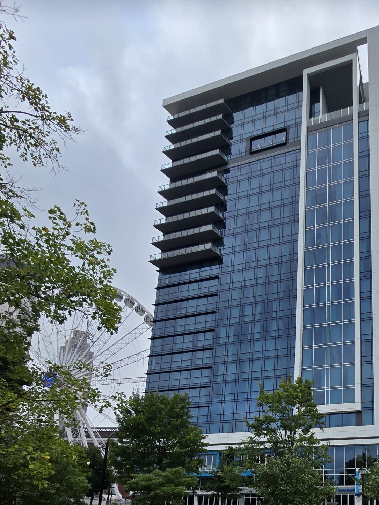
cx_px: 321
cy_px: 432
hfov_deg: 53.5
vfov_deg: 64.4
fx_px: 336
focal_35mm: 23
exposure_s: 1/2252
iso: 50
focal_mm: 2.2
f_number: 2.2
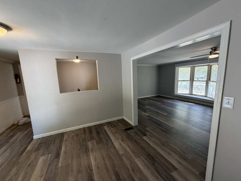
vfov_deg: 85.7
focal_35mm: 14
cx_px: 120
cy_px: 90
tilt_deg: -6.0
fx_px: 97
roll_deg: +2.8
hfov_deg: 102.1
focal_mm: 2.22
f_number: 2.2
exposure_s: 1/60
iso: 200
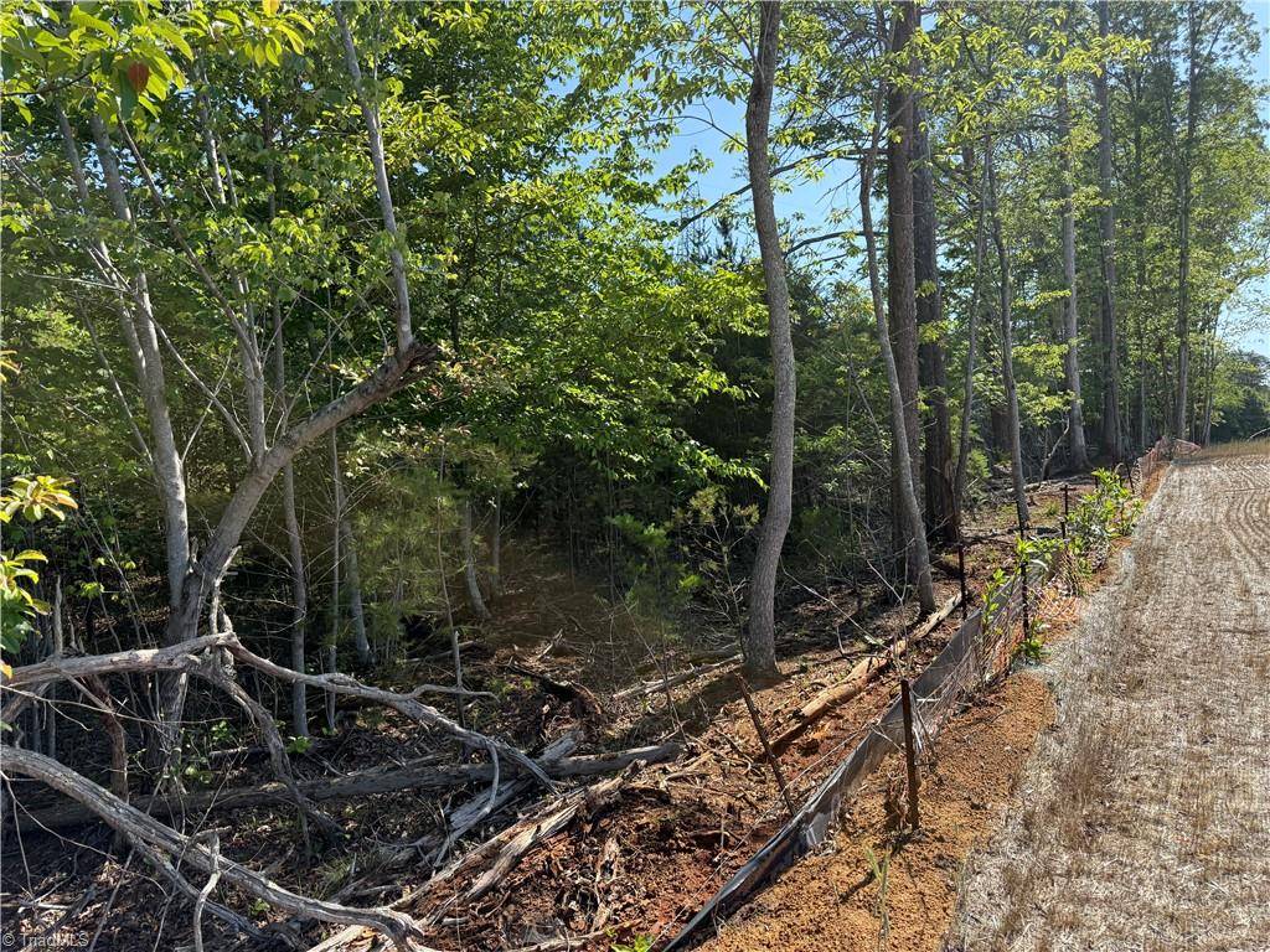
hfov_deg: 71.6
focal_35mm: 24
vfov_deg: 56.8
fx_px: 881
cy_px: 476
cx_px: 635
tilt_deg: -2.9
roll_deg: -0.1
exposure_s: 1/2110
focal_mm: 6.76
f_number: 1.78
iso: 100
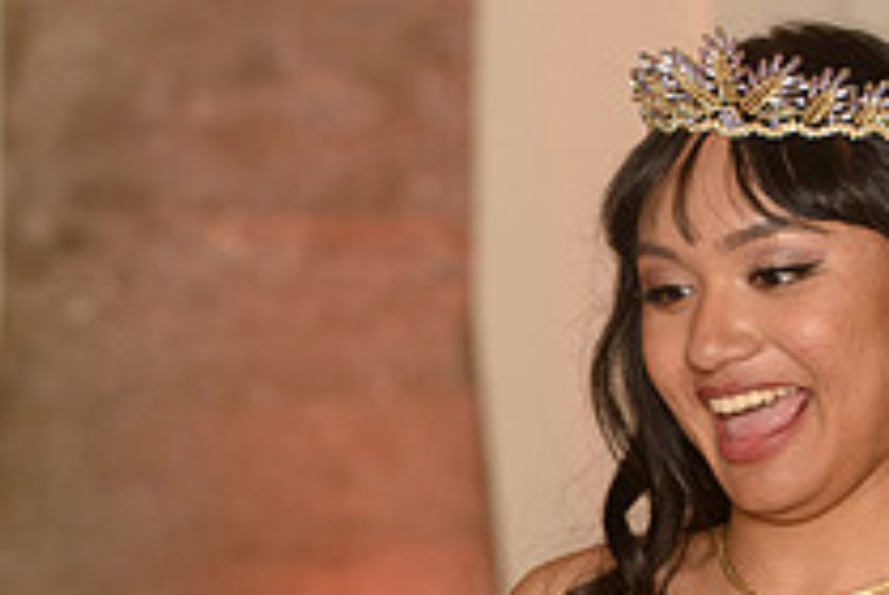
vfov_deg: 3.8
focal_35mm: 364
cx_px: 474
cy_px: 641
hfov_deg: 5.7
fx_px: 9001
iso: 1000
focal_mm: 110
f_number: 4.5
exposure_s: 1/80
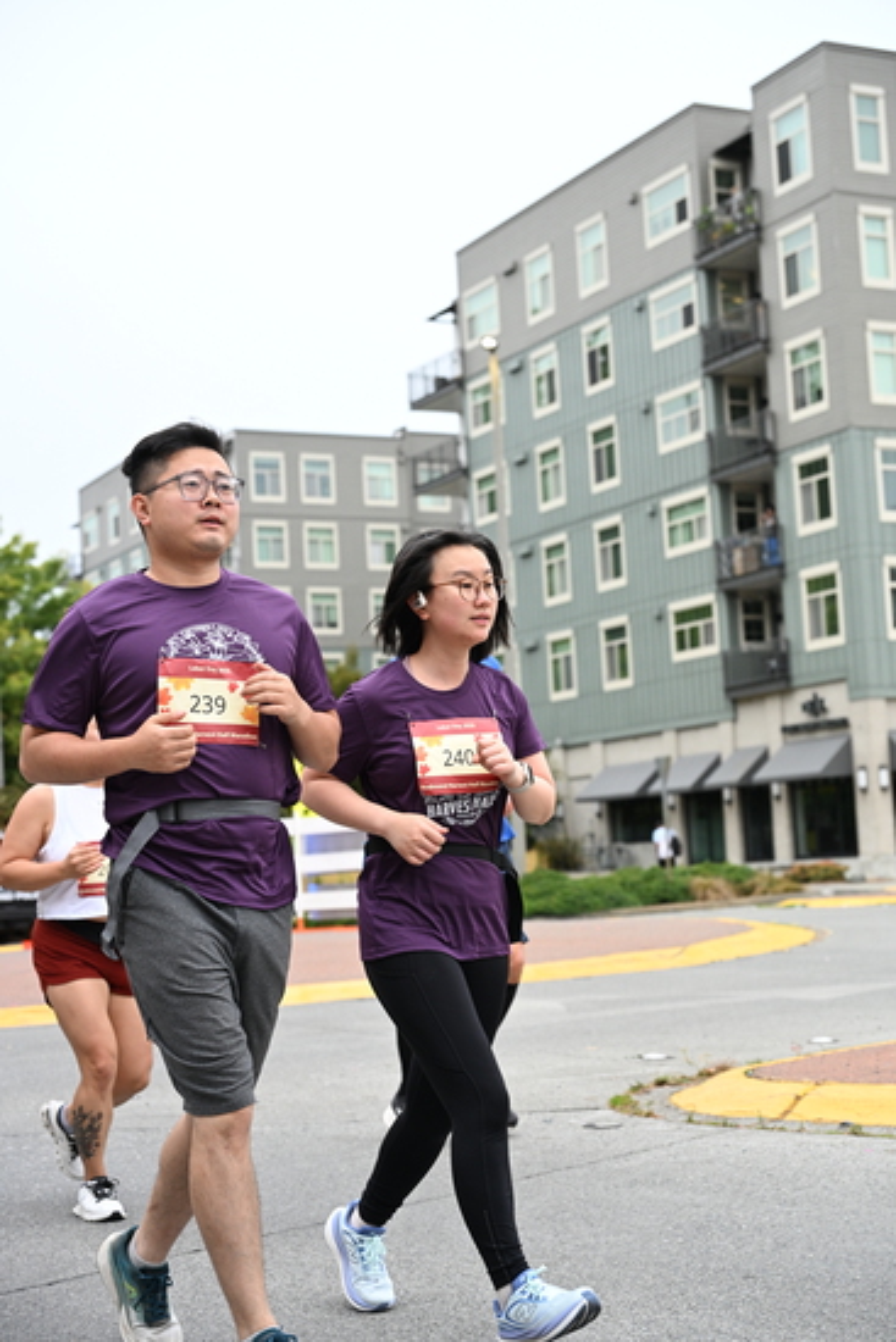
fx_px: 2015
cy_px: 671
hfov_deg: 25.1
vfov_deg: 36.9
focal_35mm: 54
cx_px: 448
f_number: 4
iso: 1600
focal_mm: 54
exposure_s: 1/800
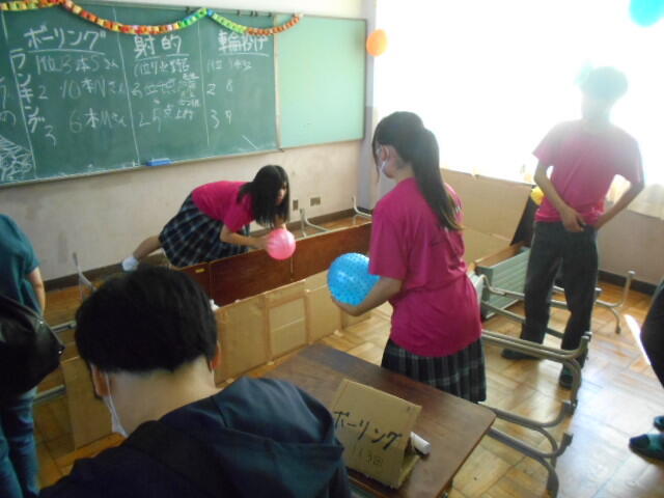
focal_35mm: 26
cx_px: 332
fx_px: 499
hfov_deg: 67.3
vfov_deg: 53.1
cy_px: 249
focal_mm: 4.6
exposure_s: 1/125
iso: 800
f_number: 3.2
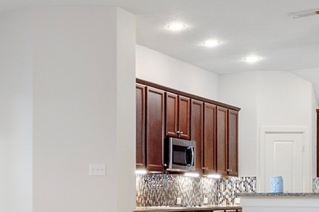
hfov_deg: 27.6
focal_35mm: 68
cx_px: -14
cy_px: 194
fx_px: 602
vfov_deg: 19.6
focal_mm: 10
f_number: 9
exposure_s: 1/1.67
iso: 250
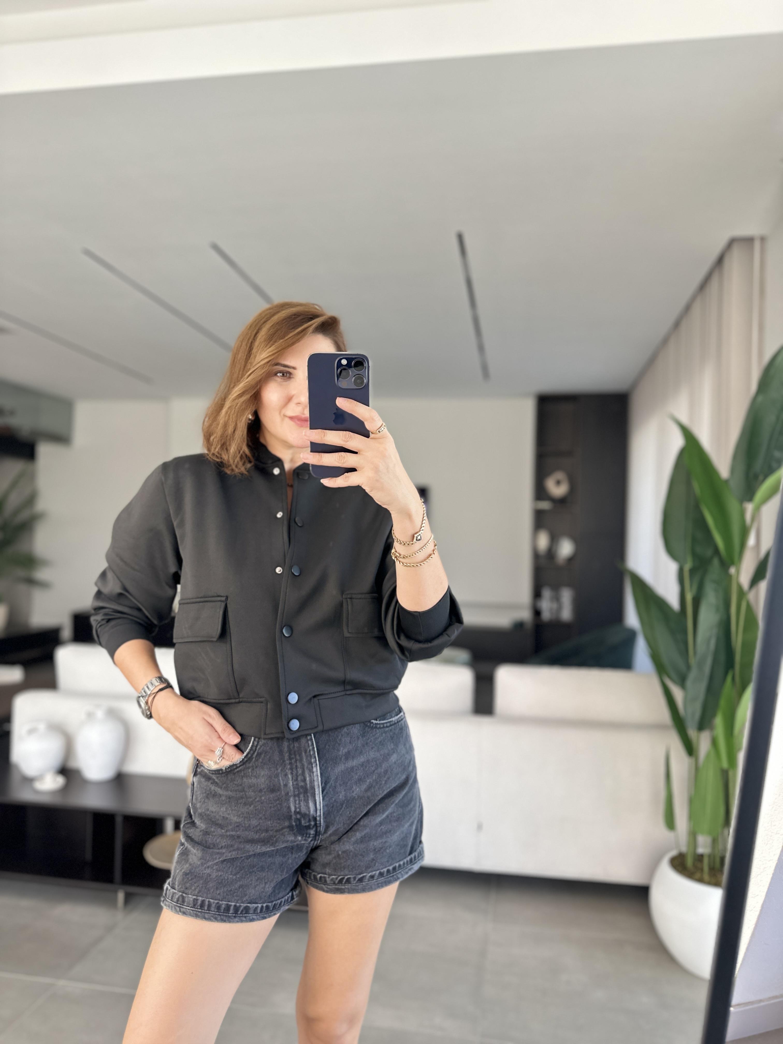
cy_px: 522
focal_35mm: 24
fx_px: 724
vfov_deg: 71.6
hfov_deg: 56.8
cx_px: 392
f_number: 1.78
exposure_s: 1/121
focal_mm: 6.86
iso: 200
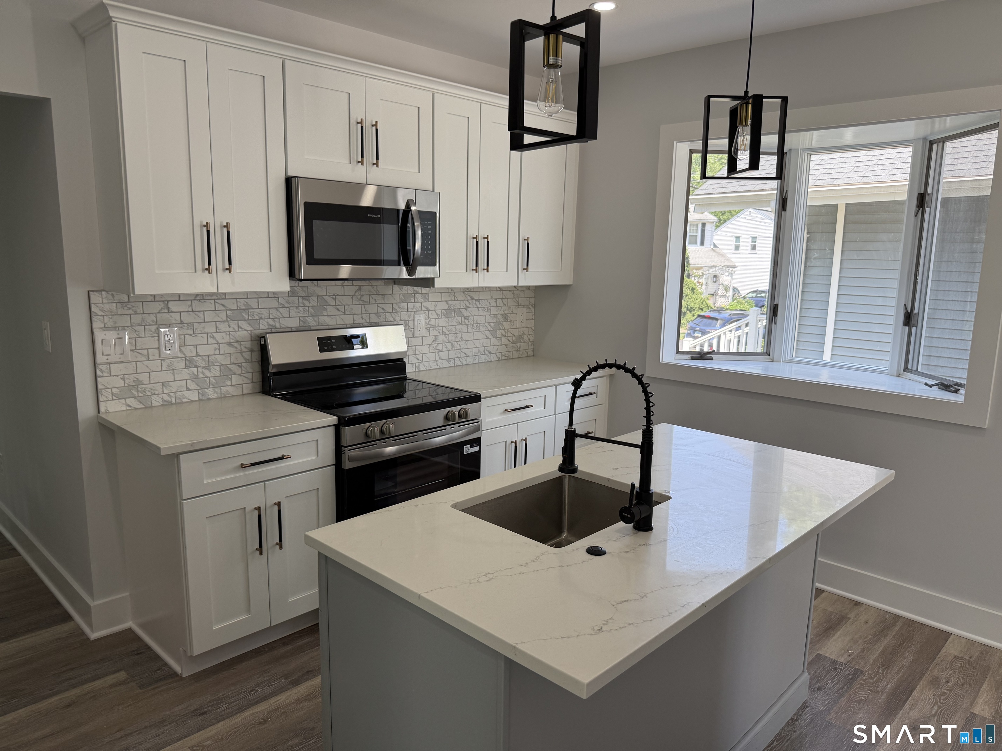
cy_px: 376
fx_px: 695
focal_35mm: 24
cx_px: 501
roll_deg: -1.2
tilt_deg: -10.2
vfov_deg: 56.8
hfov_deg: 71.6
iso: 100
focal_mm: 6.76
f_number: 1.78
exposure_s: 1/329
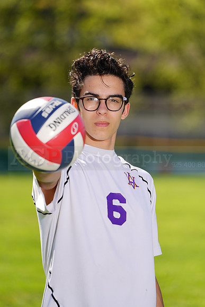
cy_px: 154
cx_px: 102
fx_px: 3030
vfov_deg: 5.8
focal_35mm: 355
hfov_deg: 3.9
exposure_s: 1/200
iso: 64
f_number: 7.1
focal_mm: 355
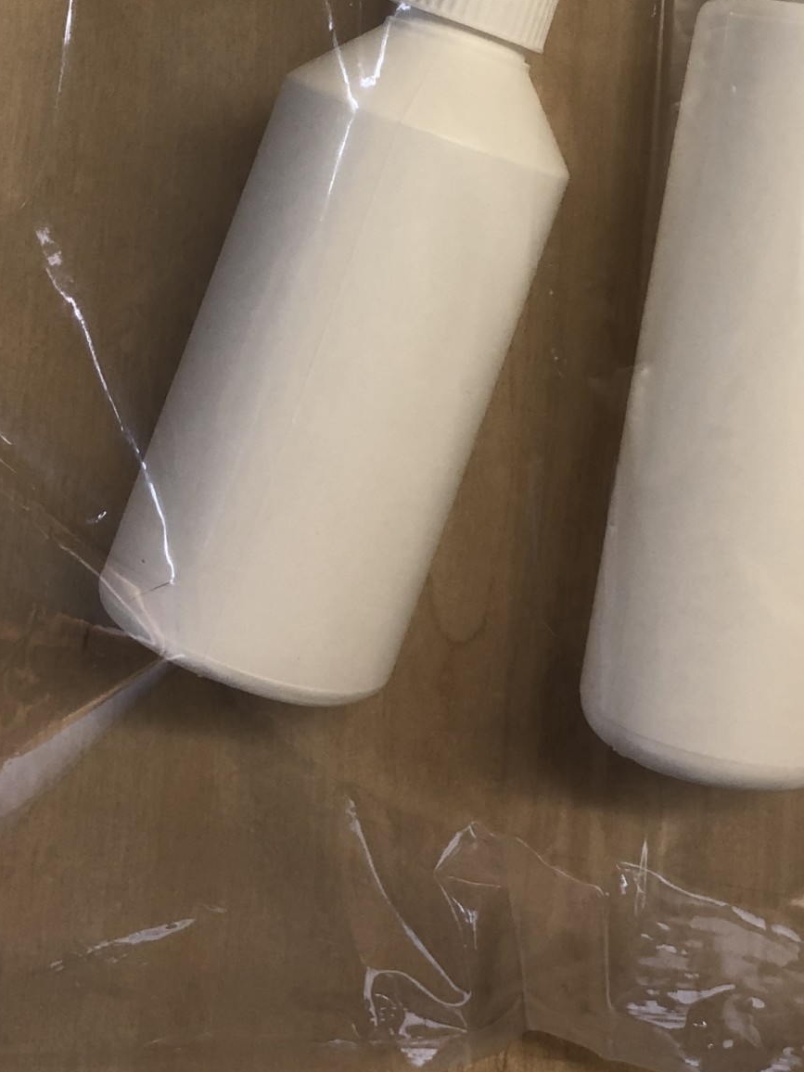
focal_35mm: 62
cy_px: 90
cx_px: 492
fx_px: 1920
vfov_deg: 29.8
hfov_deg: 23.6
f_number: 1.8
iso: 40
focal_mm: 4
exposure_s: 1/20
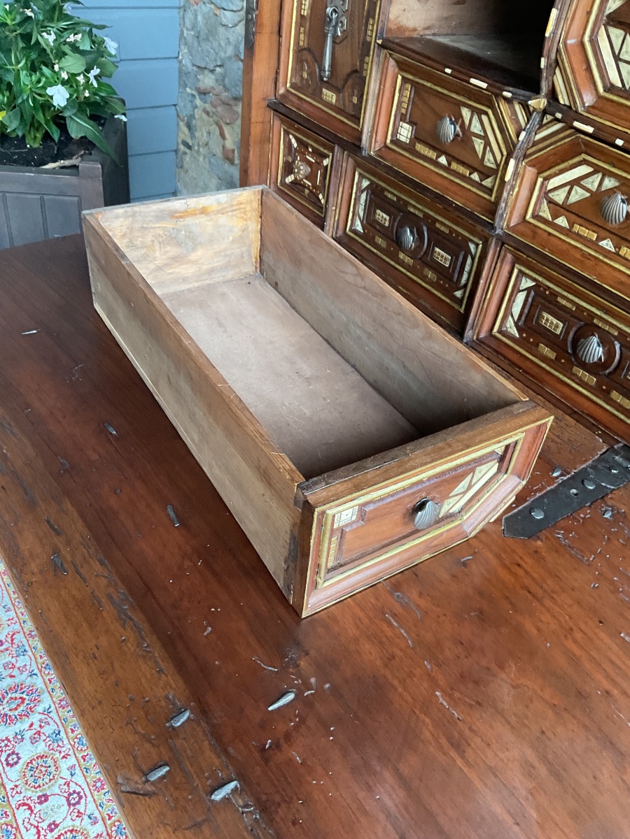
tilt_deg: -37.9
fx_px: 704
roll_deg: -6.4
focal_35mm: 29
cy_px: 420
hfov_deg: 48.2
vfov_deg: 61.7
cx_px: 315
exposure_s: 1/60
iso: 125
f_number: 1.8
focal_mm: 3
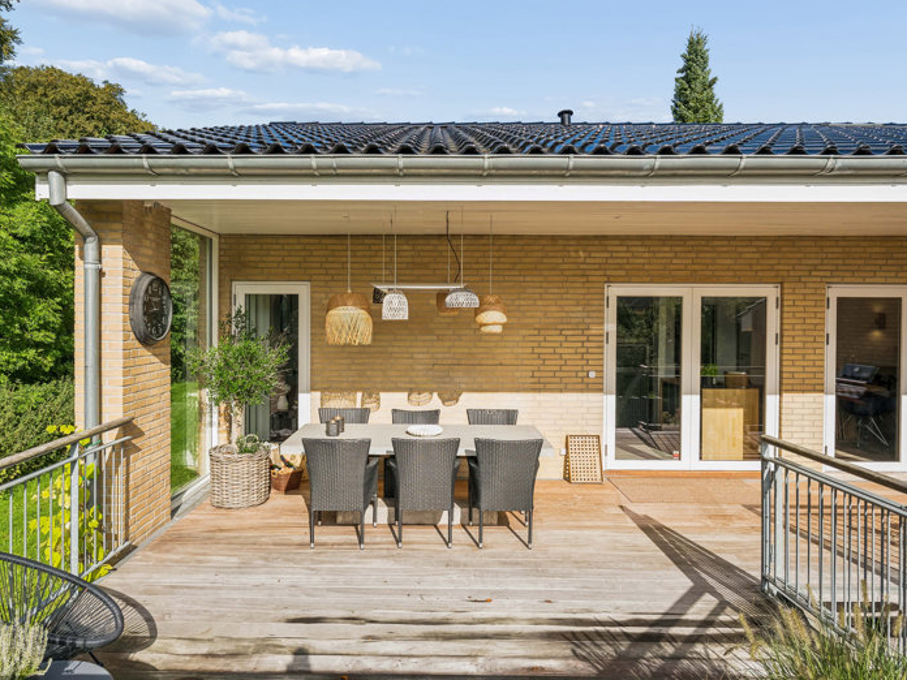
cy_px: 339
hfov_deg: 77.5
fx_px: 565
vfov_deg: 62.1
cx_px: 434
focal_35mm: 22
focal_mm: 19.5
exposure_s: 1/1600
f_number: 8
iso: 800
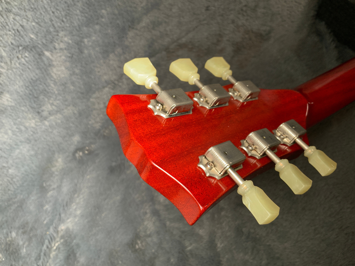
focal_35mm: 29
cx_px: 178
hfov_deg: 61.7
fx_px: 297
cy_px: 133
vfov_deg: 48.2
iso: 40
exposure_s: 1/104
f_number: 1.8
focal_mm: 3
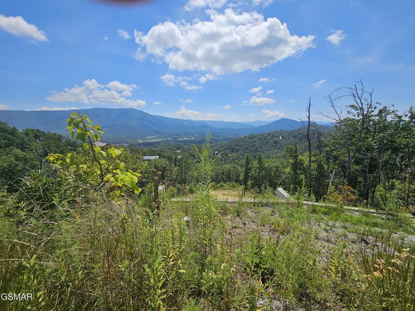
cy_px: 156
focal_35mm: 13
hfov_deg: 106.2
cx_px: 208
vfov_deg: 89.9
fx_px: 156
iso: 50
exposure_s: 1/4076
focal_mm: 2.2
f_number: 2.2
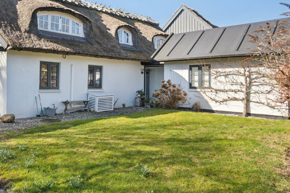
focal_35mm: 30
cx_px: 82
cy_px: 68
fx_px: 240
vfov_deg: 43.5
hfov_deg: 59.8
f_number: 8
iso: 200
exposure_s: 1/50
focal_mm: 13
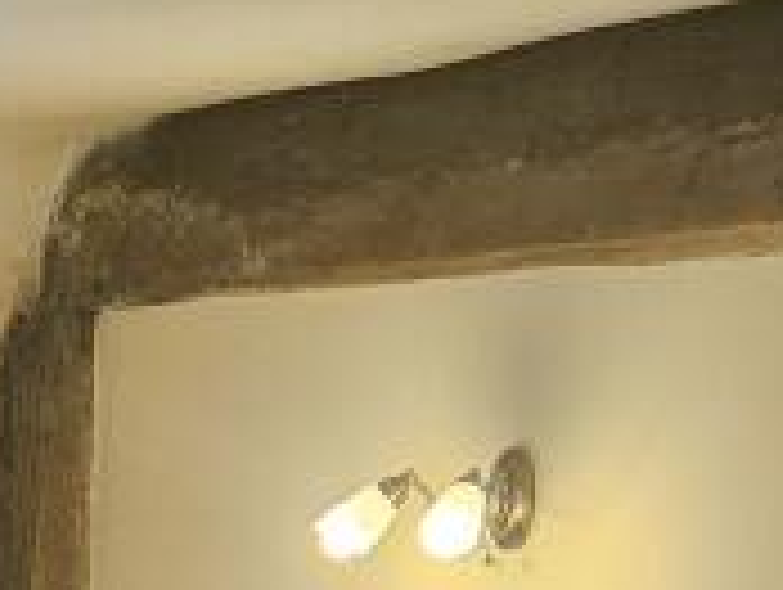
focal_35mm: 135
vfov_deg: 9.7
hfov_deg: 13.8
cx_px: -342
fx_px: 3058
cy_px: 1410
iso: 125
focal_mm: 5.4
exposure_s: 1/100
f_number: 1.8
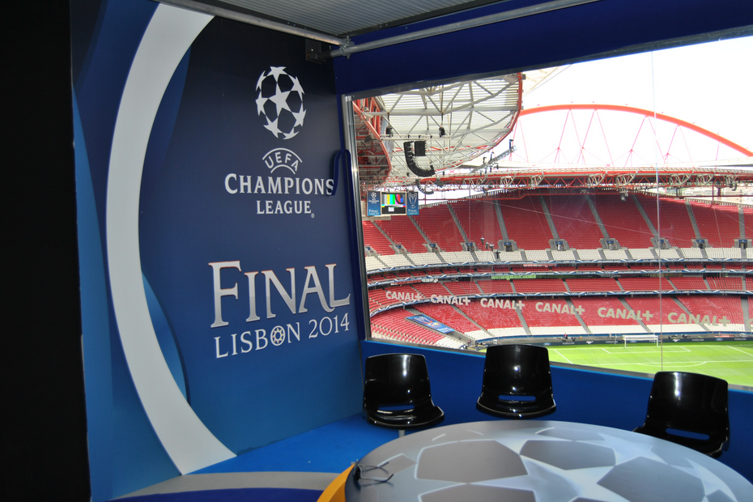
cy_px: 251
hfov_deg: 61.9
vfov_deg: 43.6
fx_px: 627
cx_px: 376
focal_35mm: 30
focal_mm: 20
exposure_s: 1/200
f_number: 4
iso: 100
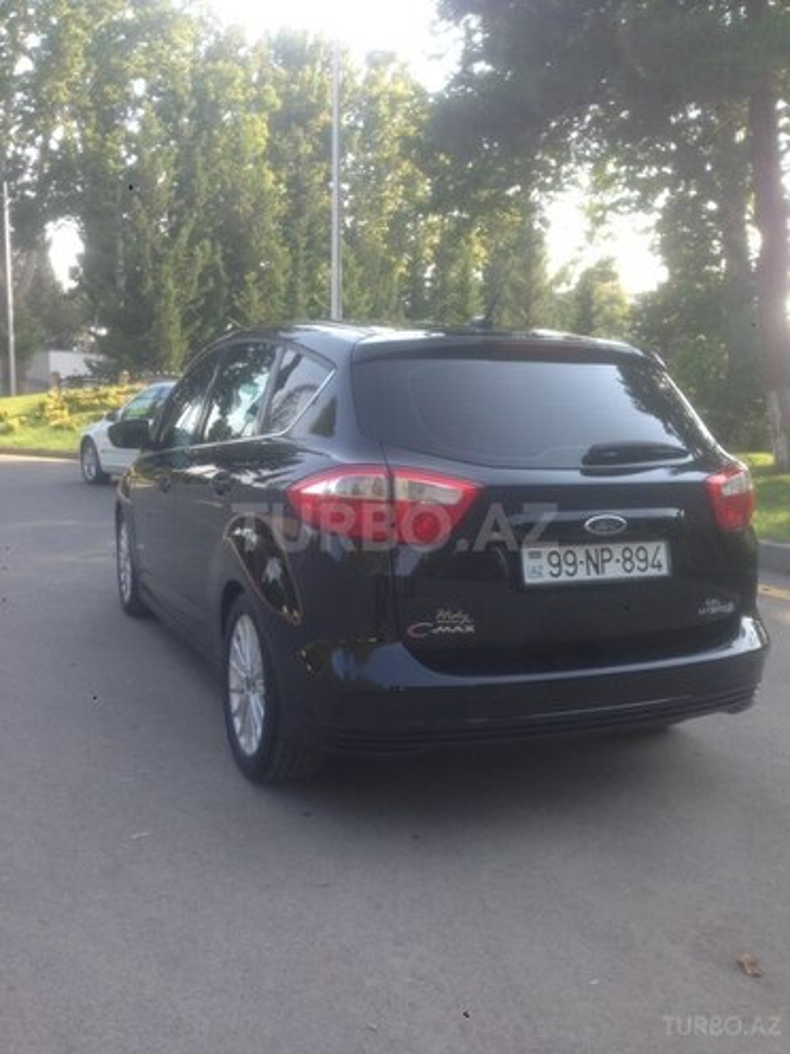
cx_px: 395
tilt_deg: -2.0
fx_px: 1004
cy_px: 527
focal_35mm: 33
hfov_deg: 42.9
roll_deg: -3.3
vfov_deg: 55.4
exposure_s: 1/205
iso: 50
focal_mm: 4.12
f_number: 2.4
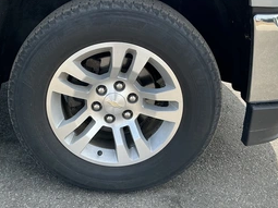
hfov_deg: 42.7
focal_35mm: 44
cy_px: 77
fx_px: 353
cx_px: 110
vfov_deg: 32.7
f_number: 1.8
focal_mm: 3
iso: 25
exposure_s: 1/545
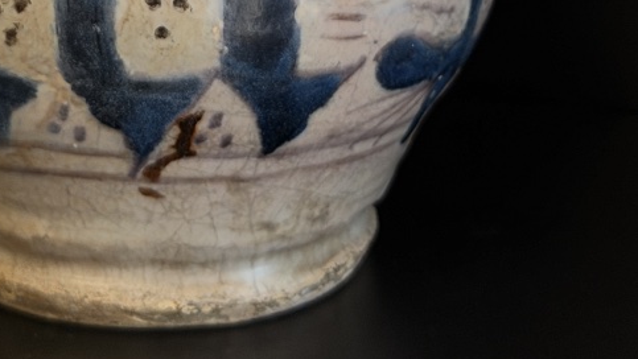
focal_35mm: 130
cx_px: 194
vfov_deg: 8.9
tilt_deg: -7.1
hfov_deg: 16.5
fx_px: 2200
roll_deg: -0.6
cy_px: -309
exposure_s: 1/50
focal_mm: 6.76
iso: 80
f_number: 1.78
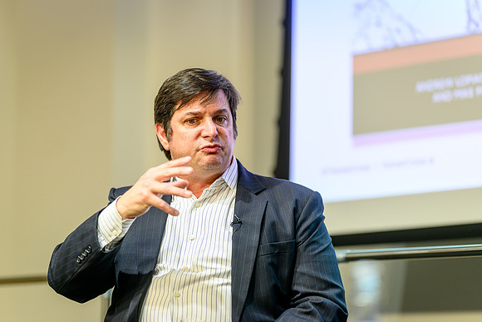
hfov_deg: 14.9
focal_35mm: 138
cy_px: 161
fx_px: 1845
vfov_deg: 10.0
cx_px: 241
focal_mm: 135
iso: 250
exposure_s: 1/200
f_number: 1.8
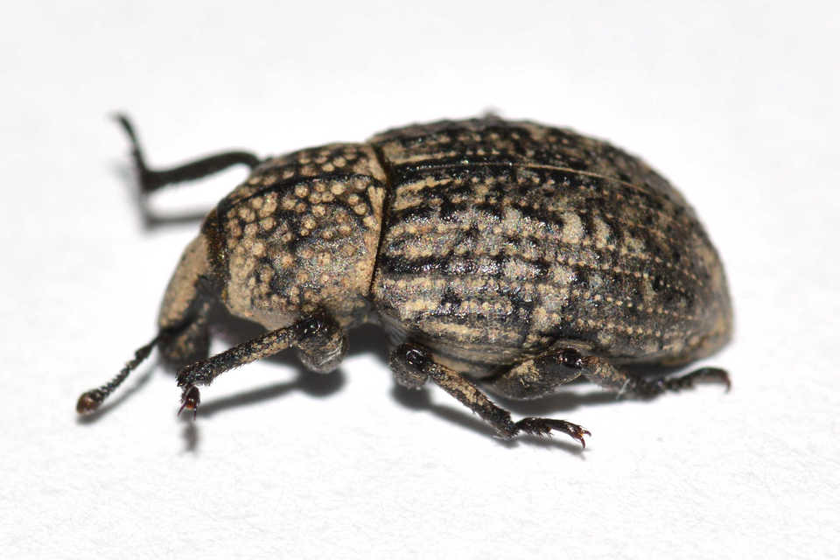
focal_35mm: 150
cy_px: 280
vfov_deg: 9.1
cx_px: 420
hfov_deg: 13.7
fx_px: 3500
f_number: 20
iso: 100
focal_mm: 100
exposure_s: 1/200
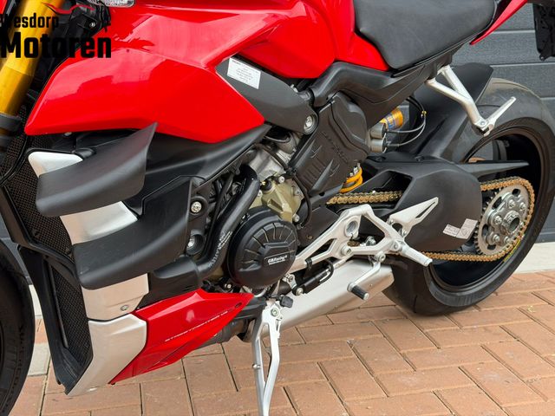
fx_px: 770
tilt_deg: -10.4
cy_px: 208
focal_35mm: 48
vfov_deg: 30.3
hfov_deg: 39.7
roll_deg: +2.4
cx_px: 278
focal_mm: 6.76
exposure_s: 1/802
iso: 80
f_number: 1.78
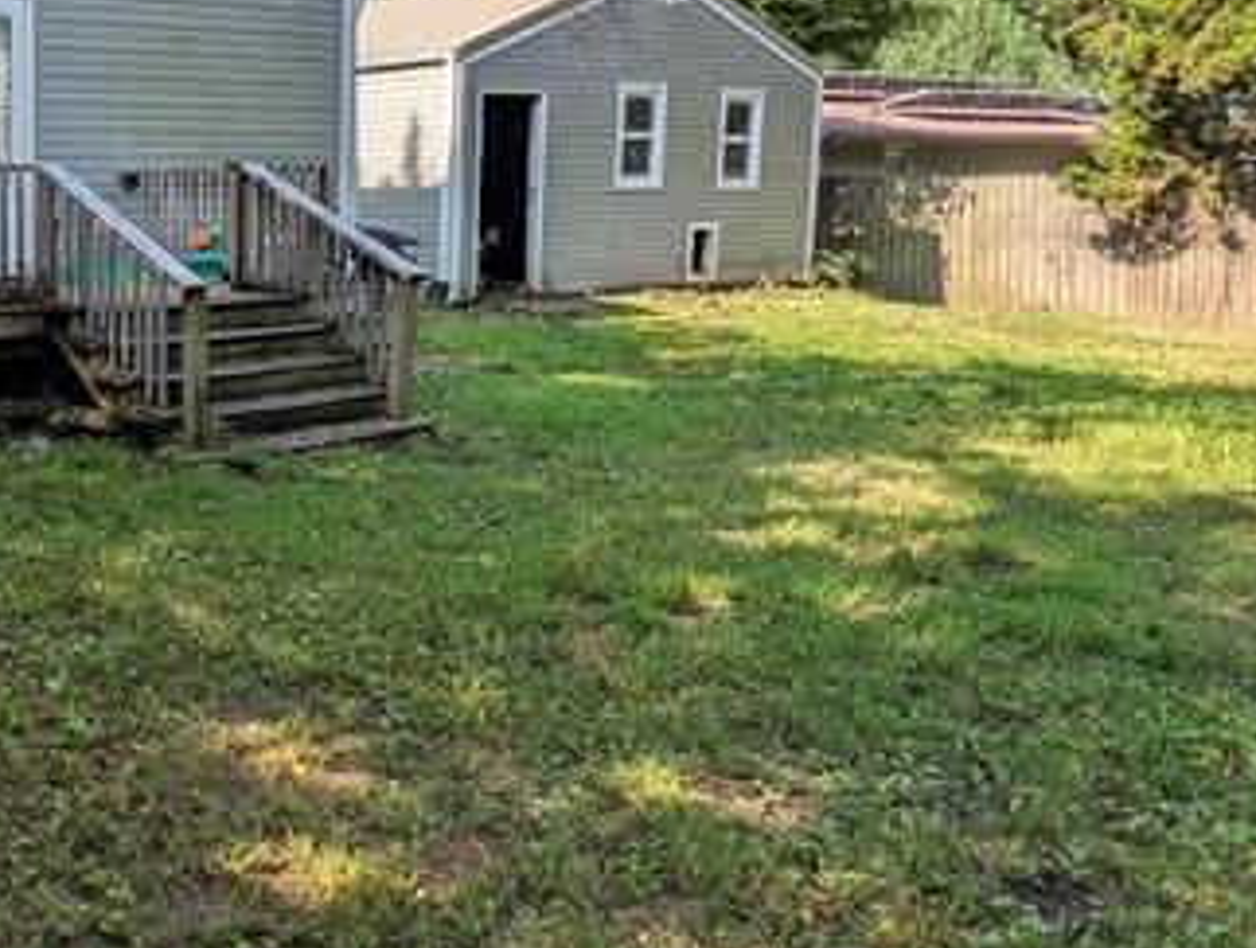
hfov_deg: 41.8
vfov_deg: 37.7
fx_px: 1382
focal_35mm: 38
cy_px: 375
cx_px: -25
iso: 49
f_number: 1.7
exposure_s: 1/1147
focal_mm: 2.02
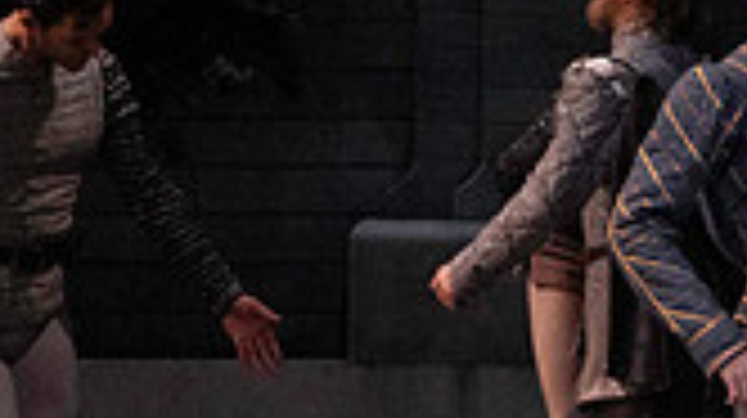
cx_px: 968
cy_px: 142
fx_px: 13318
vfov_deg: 1.8
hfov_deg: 3.2
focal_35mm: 673
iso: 16000
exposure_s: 1/400
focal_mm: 184
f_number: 11
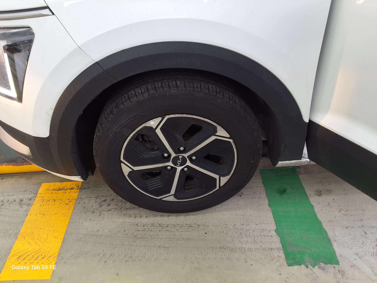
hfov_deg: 63.4
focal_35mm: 28
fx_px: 305
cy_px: 142
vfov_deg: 49.7
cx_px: 188
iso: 40
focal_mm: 2.91
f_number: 1.9
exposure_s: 1/60
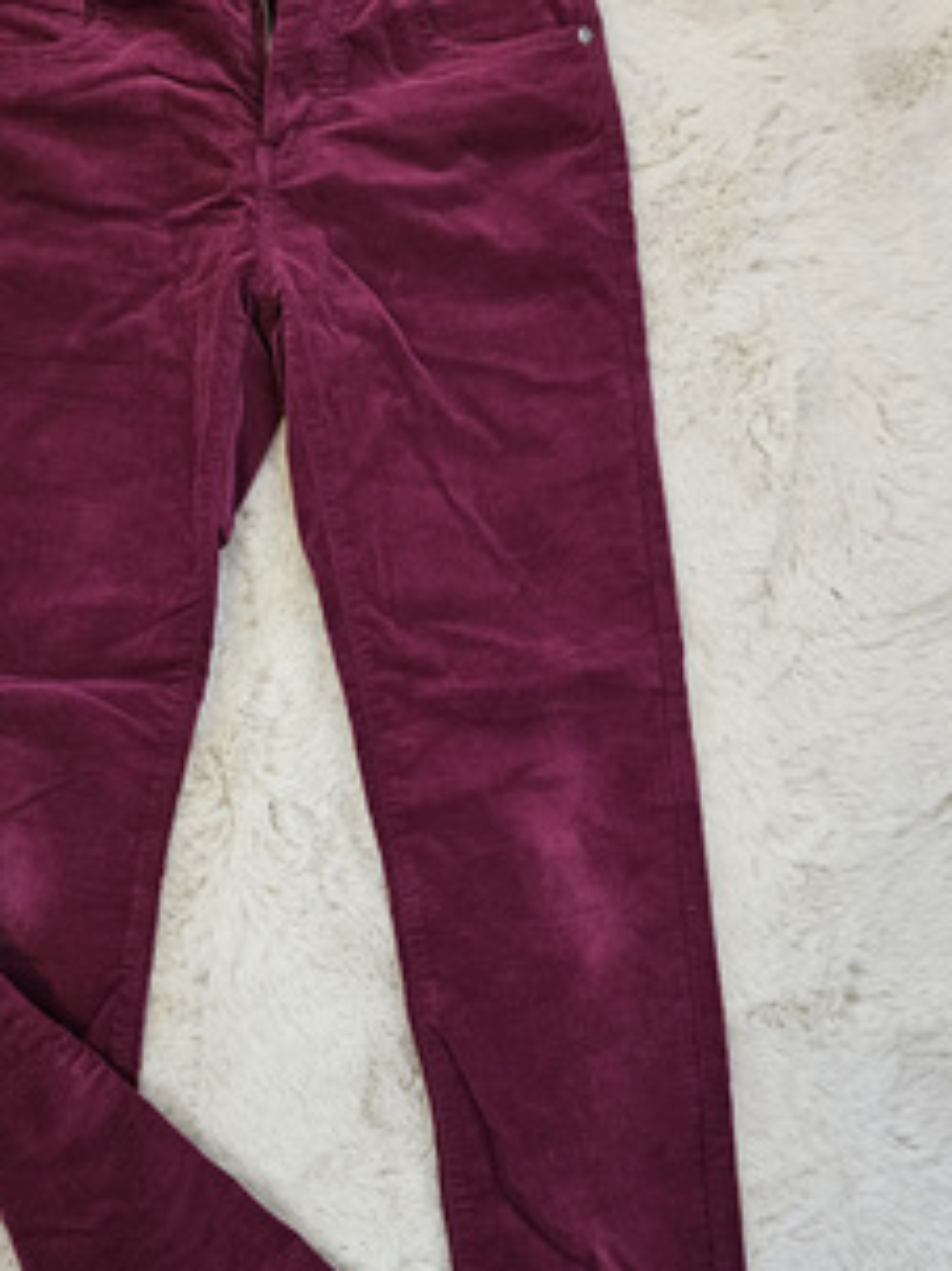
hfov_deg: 37.5
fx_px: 1394
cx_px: 354
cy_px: 671
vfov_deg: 49.0
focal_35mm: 38
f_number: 1.8
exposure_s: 1/142
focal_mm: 5.4
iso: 640
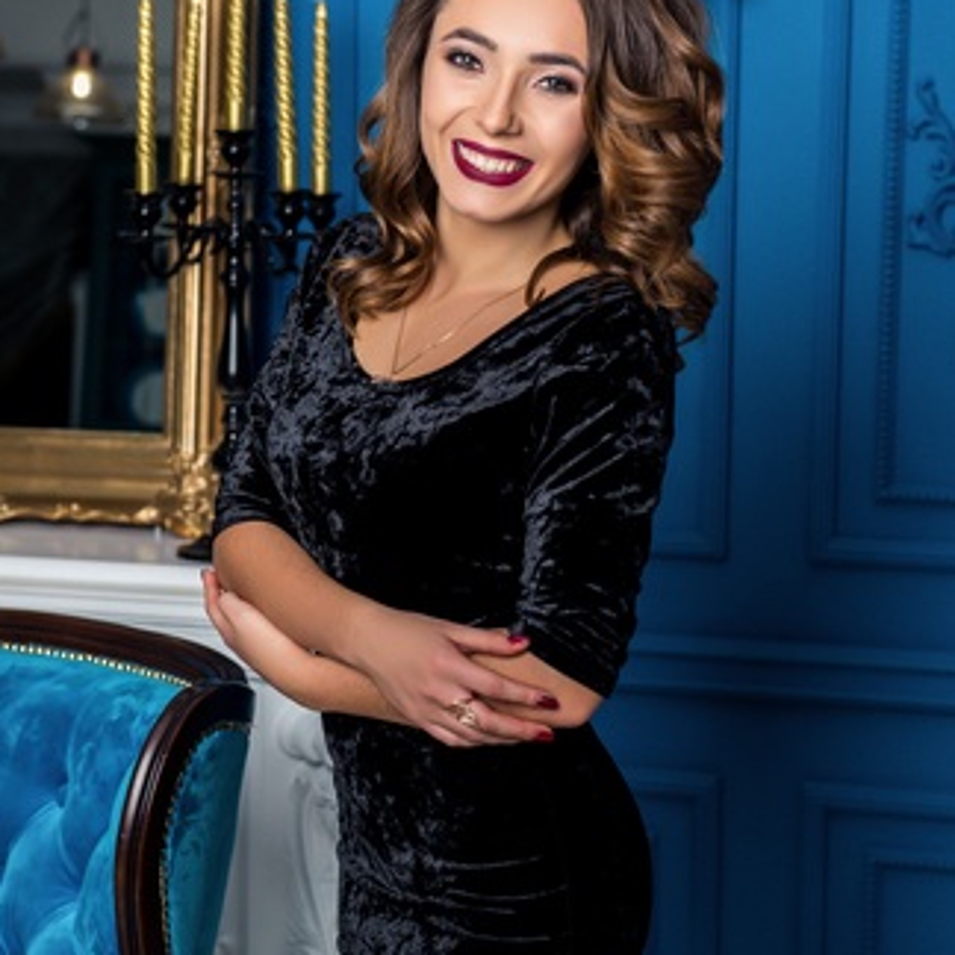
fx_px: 2872
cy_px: 442
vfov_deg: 18.9
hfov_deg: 18.9
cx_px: 472
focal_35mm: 92
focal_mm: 70
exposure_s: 1/160
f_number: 5
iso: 250
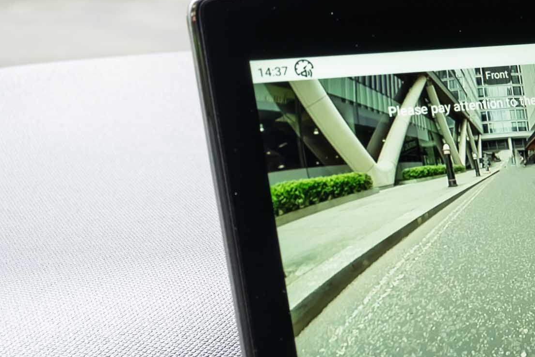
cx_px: 842
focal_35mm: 108
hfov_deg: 16.9
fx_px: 1605
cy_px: 252
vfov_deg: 12.7
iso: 400
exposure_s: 1/5
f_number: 9
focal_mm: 34
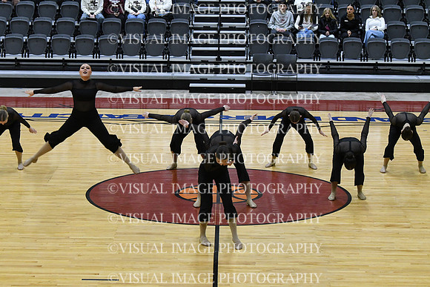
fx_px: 1254
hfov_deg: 19.5
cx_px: 215
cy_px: 144
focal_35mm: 105
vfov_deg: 13.0
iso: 5000
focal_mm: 70
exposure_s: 1/500
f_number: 4
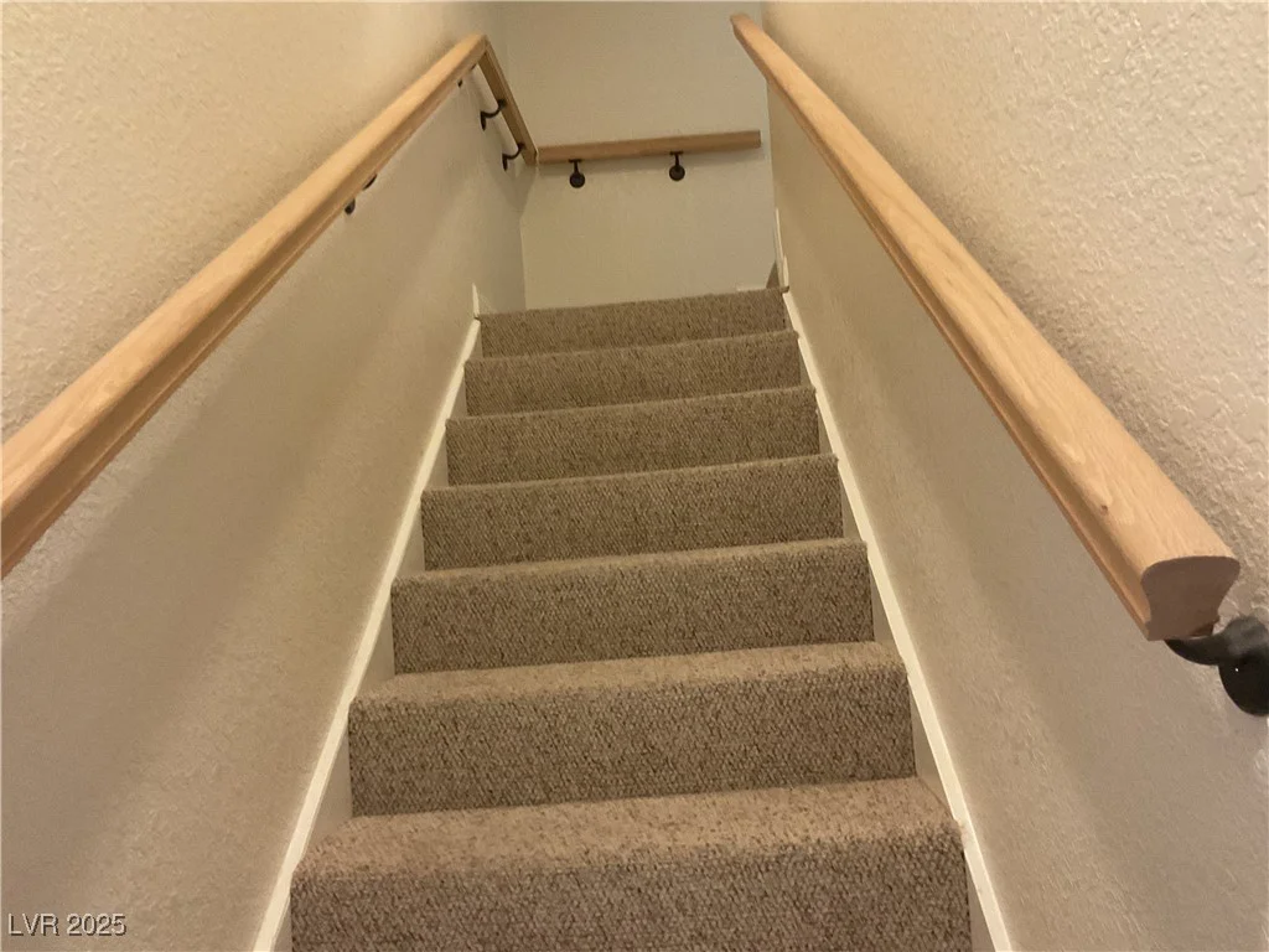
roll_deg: +3.2
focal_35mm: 29
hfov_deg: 61.7
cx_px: 634
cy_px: 476
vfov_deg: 48.2
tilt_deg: +2.2
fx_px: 1063
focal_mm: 3
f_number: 1.8
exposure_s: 1/60
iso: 250
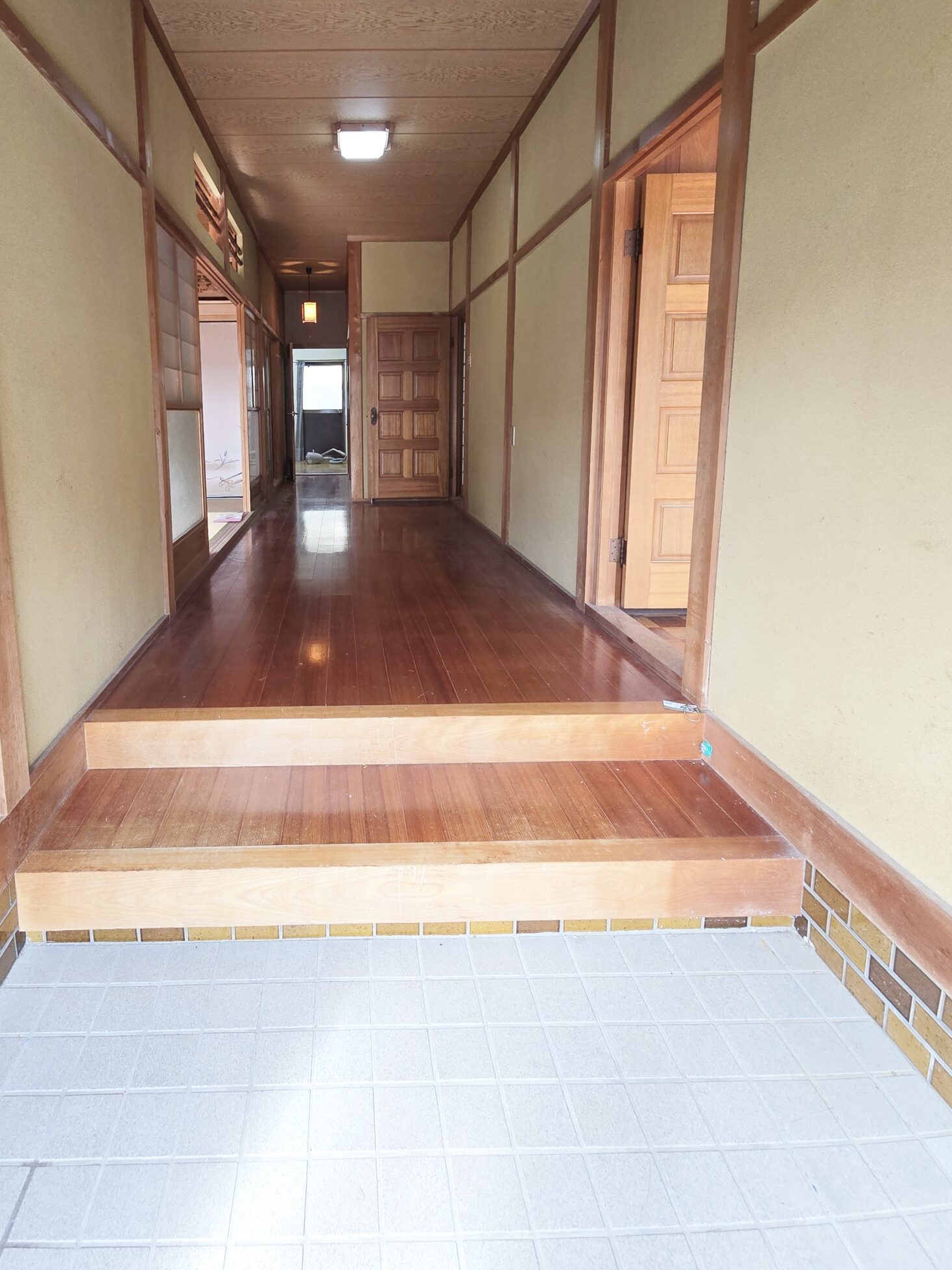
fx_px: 624
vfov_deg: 89.8
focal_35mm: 17
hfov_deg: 73.4
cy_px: 503
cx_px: 353
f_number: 2.2
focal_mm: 2.2
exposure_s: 1/60
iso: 80
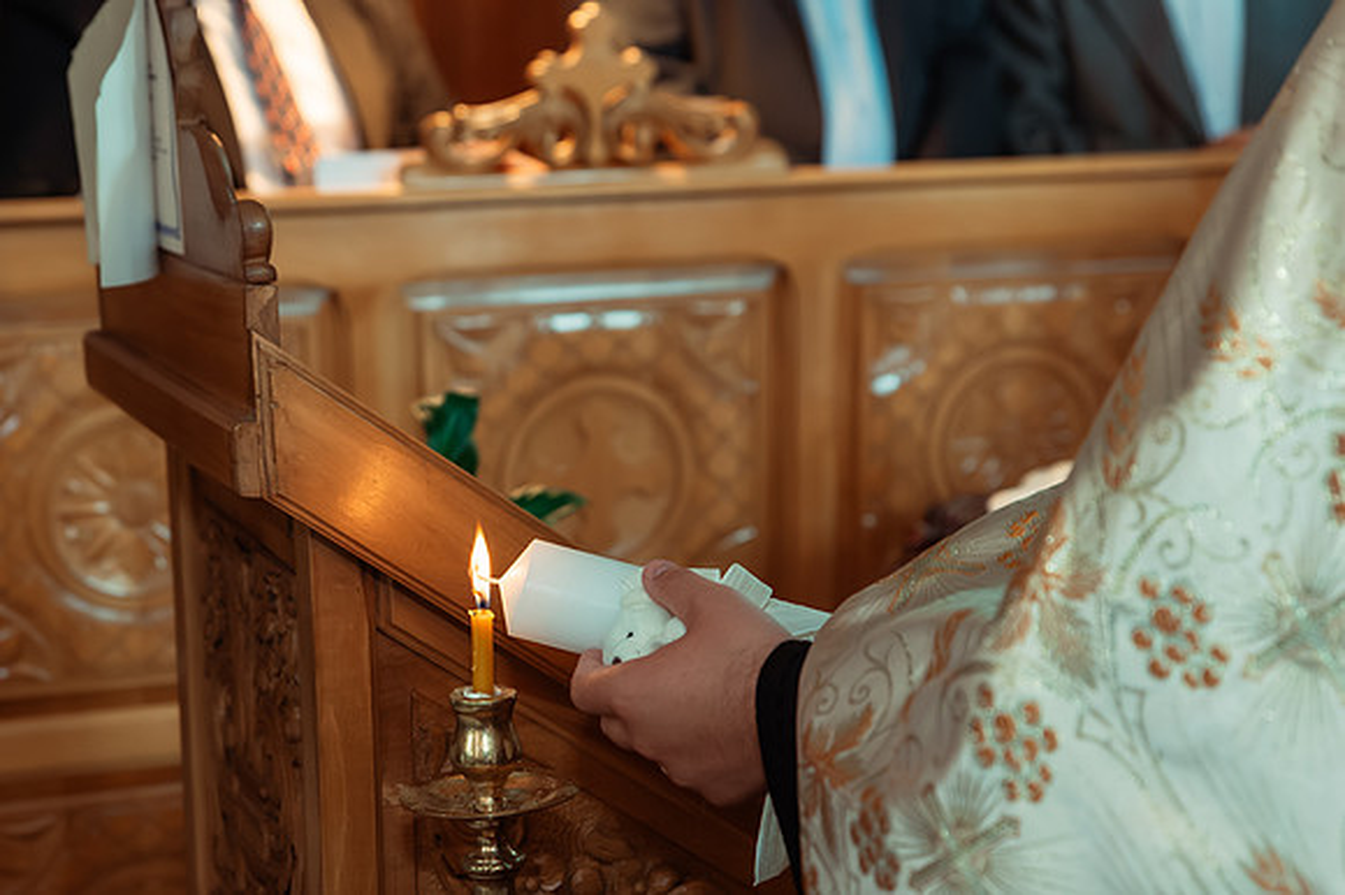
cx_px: 483
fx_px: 2775
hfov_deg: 27.1
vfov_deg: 18.3
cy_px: 523
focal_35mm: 74
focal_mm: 58
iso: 2500
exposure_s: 1/250
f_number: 3.5
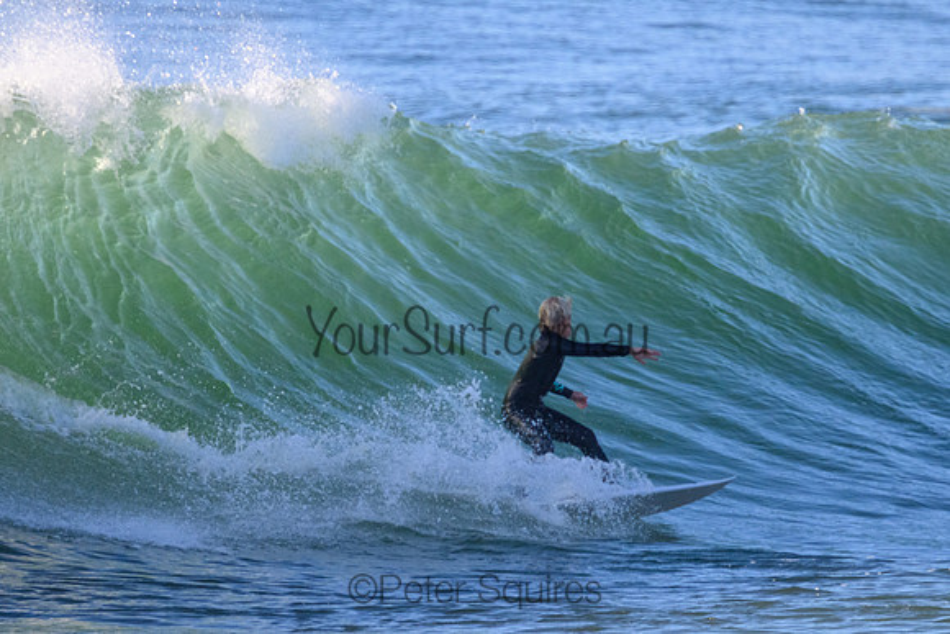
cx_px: 585
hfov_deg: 2.1
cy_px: 366
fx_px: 26001
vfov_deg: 1.4
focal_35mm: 985
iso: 4000
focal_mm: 800
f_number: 11
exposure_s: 1/2000
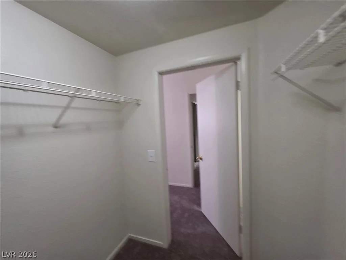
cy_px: 130
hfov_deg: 106.2
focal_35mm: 13
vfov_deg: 89.9
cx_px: 173
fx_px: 130
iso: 250
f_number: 1.9
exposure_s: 1/60
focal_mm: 2.2
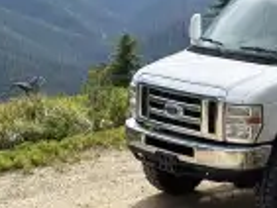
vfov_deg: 10.7
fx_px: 1089
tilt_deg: -4.7
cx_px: 230
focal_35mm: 136
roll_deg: -1.4
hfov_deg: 14.4
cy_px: -37
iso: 100
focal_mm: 6.76
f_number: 1.78
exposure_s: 1/3378
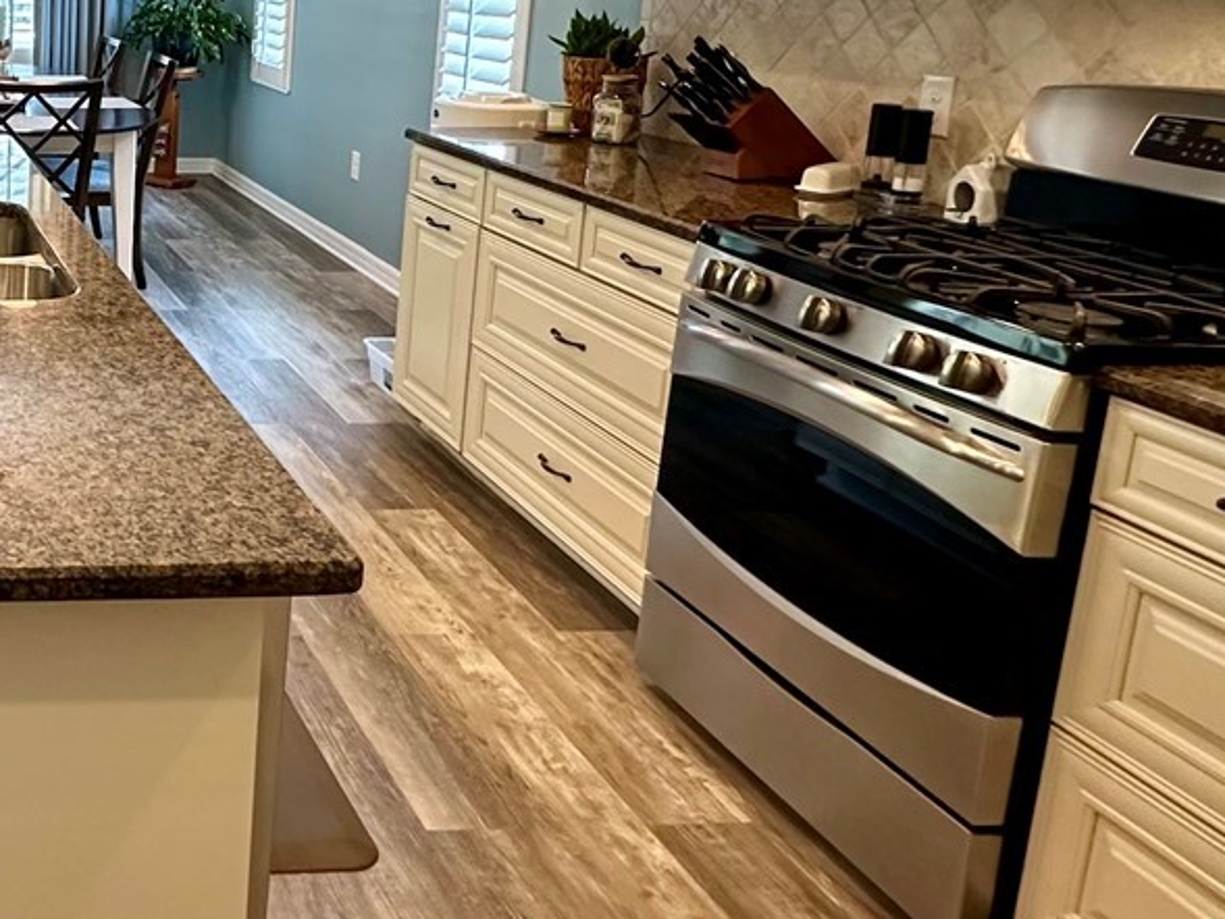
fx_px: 1345
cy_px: 198
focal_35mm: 38
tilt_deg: -10.9
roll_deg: +0.0
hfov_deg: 40.5
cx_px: -92
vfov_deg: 36.6
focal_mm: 2.22
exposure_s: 1/60
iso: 320
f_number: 2.2
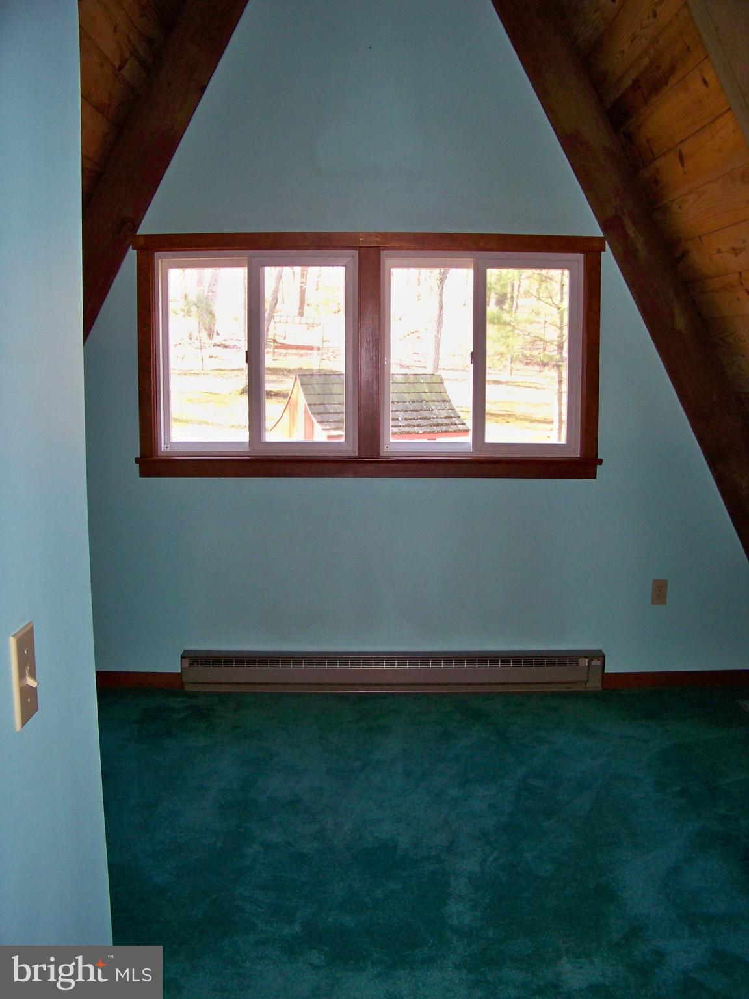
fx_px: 952
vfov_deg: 55.4
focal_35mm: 33
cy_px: 500
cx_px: 374
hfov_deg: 42.9
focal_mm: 5.85
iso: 200
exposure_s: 1/30
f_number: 2.8
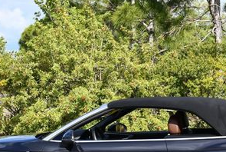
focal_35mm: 130
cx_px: 161
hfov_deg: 15.7
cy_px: 121
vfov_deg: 10.6
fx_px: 818
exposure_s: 1/250
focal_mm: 30
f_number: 8
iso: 180
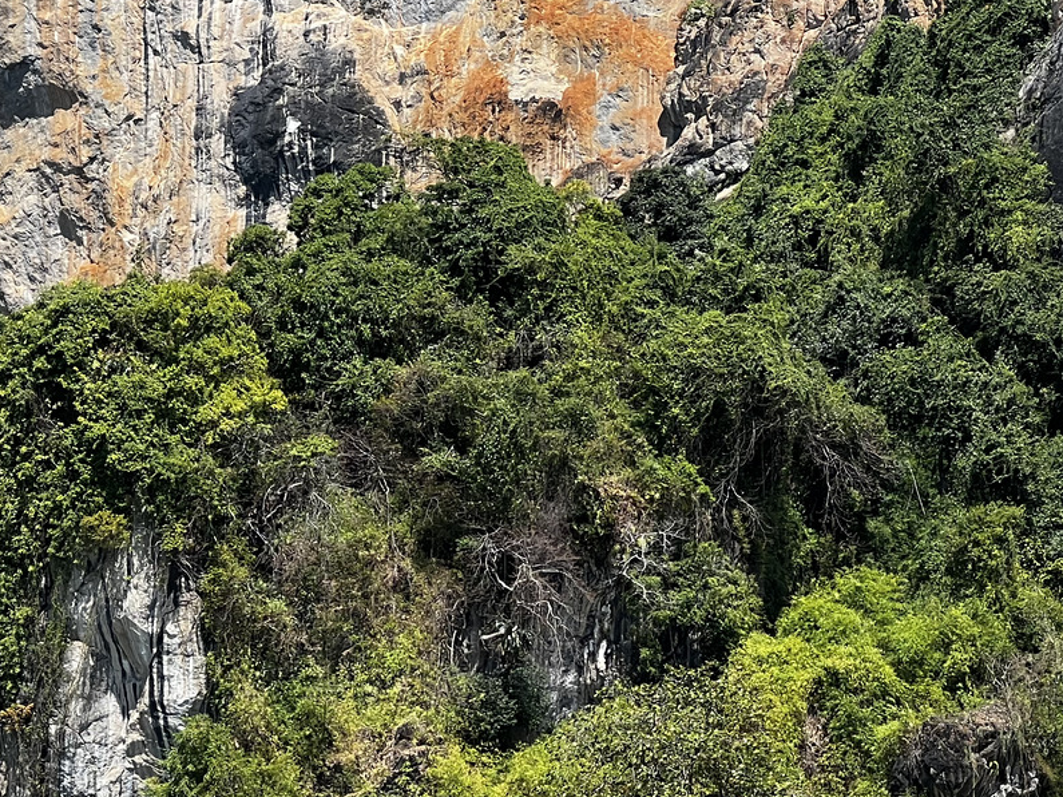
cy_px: 718
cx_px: 386
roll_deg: -0.7
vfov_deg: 9.5
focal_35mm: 155
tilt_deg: +4.3
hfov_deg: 12.7
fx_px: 4759
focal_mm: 9
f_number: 2.8
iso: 32
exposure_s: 1/430
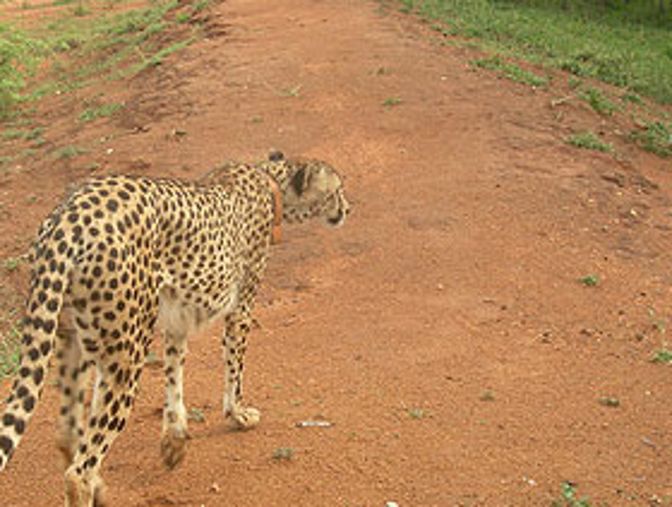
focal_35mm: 61
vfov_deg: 24.1
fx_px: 1186
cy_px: 214
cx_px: 230
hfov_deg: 31.4
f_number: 4.8
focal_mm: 7.8
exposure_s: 1/117
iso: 50
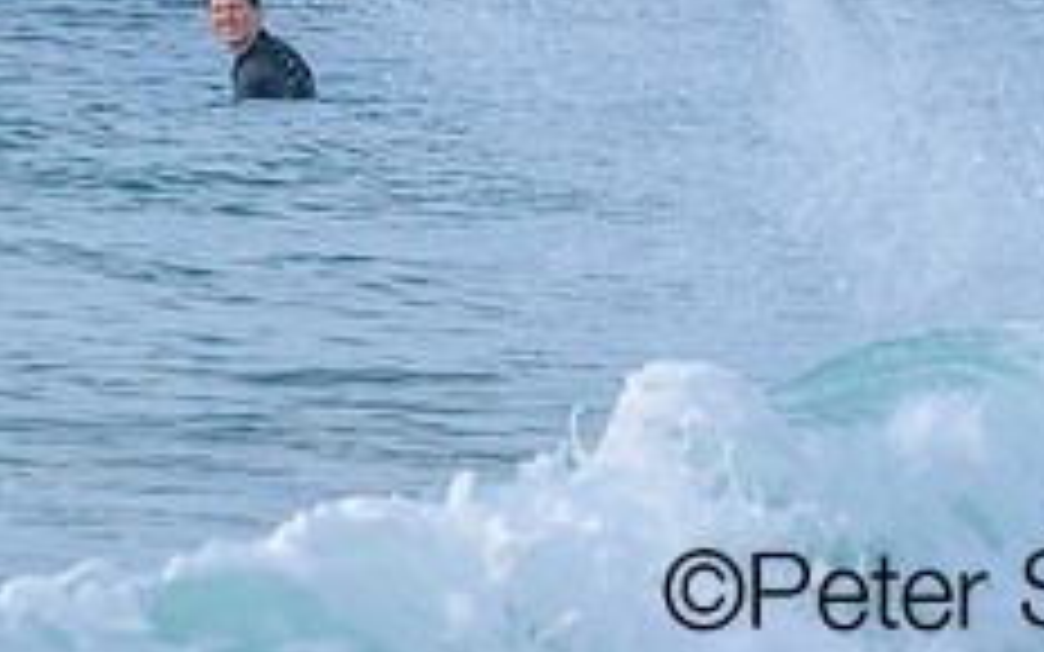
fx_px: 37045
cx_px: 1012
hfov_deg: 1.6
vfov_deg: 1.0
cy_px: -155
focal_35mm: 1302
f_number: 10
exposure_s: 1/2000
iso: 900
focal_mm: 510
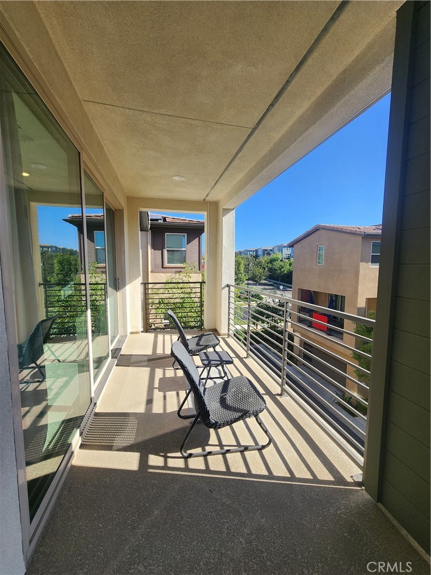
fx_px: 216
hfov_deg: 89.9
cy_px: 288
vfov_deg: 106.2
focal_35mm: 13
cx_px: 216
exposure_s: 1/939
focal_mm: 2.2
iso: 50
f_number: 2.2
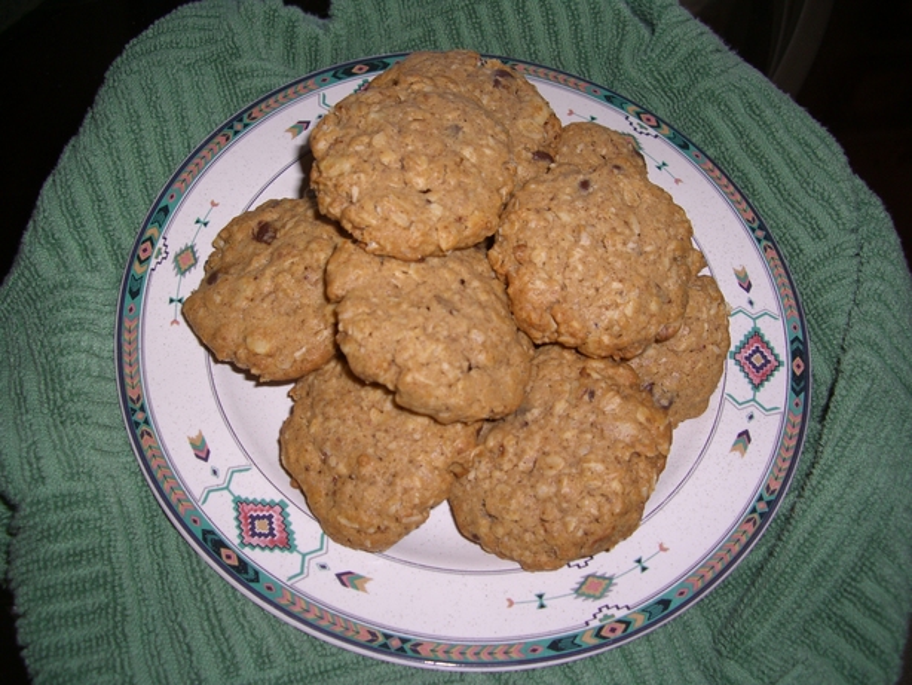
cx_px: 456
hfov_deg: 49.0
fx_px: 1002
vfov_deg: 37.7
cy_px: 342
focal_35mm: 38
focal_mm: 7.9
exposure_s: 1/60
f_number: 2.8
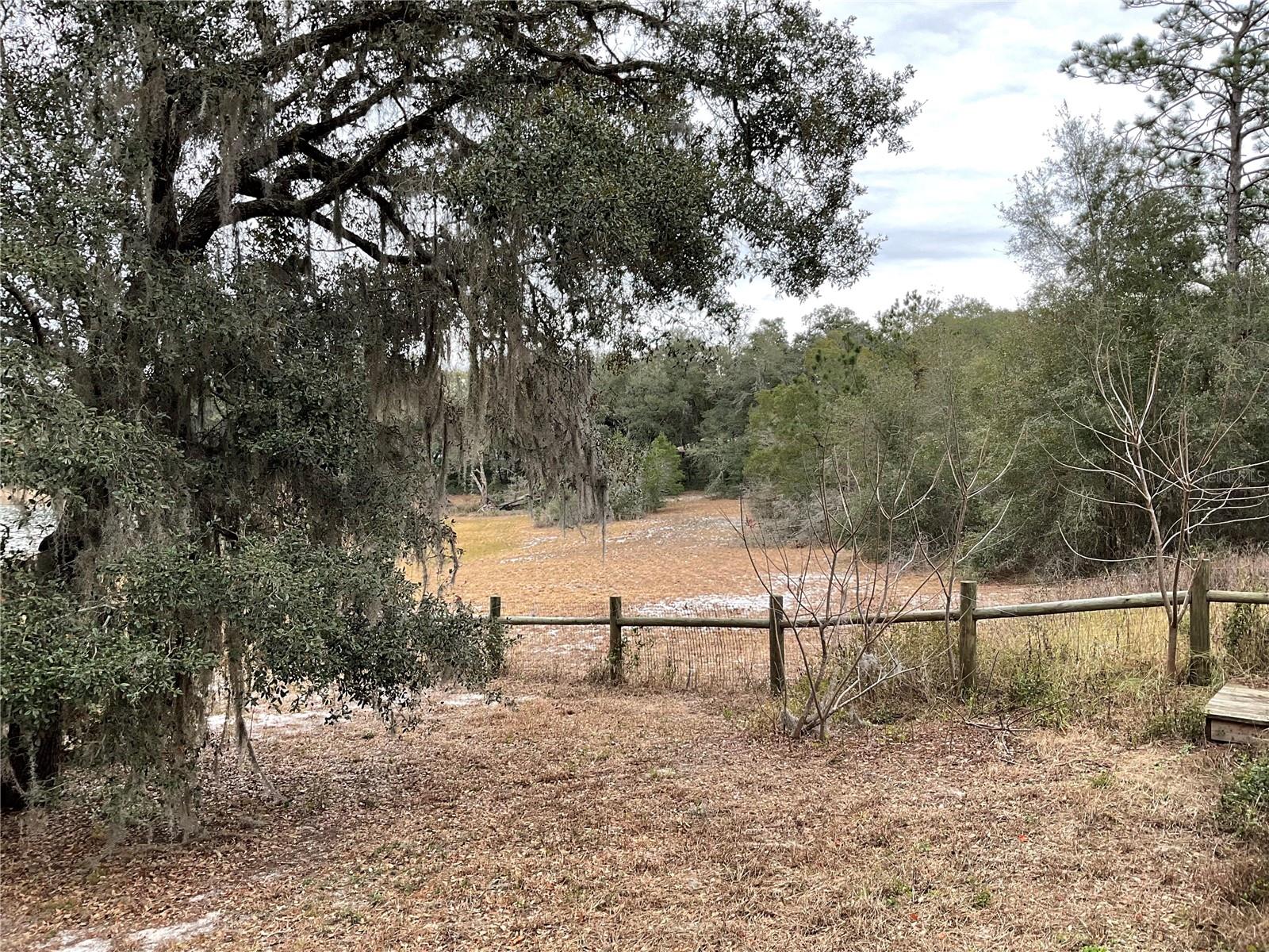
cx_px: 634
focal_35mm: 29
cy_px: 476
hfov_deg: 61.7
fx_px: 1063
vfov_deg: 48.2
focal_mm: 3
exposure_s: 1/122
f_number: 1.8
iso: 25
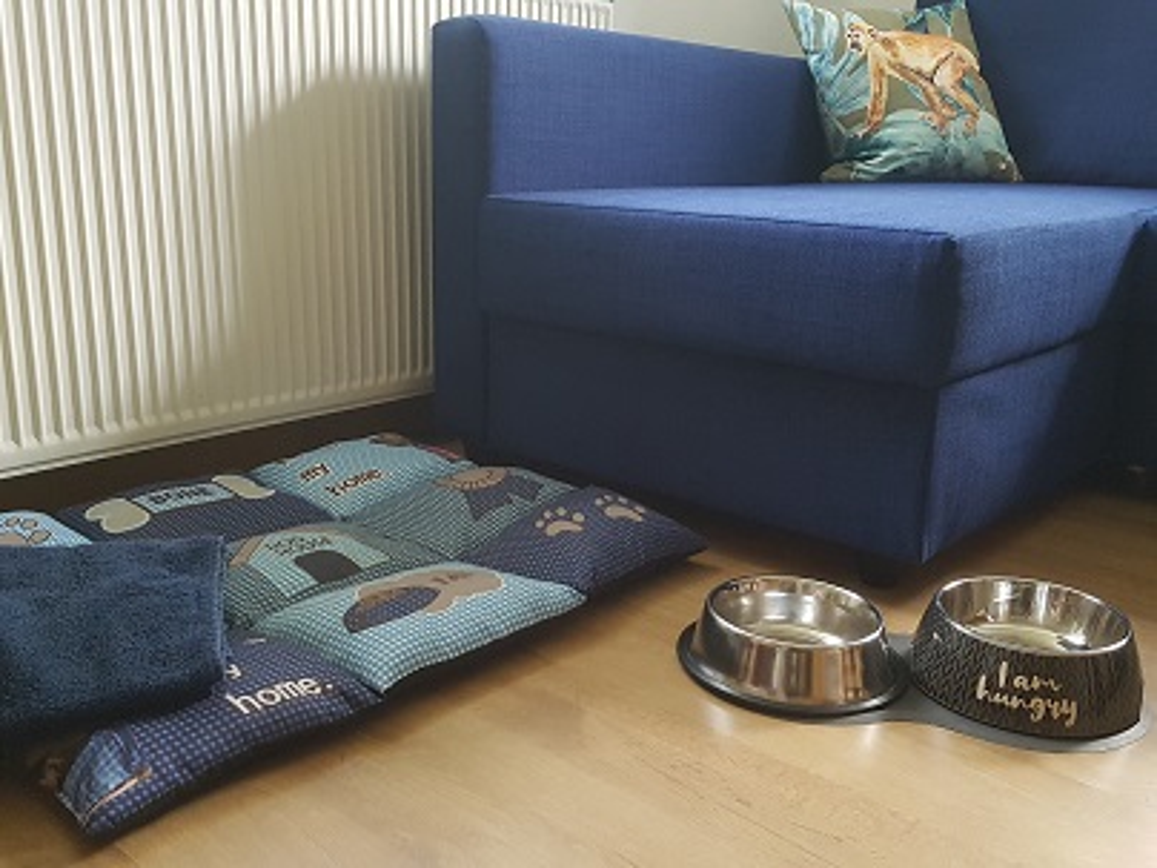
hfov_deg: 67.3
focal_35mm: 26
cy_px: 434
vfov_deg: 53.1
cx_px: 578
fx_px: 869
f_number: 1.7
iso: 250
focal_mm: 4.2
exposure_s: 1/25
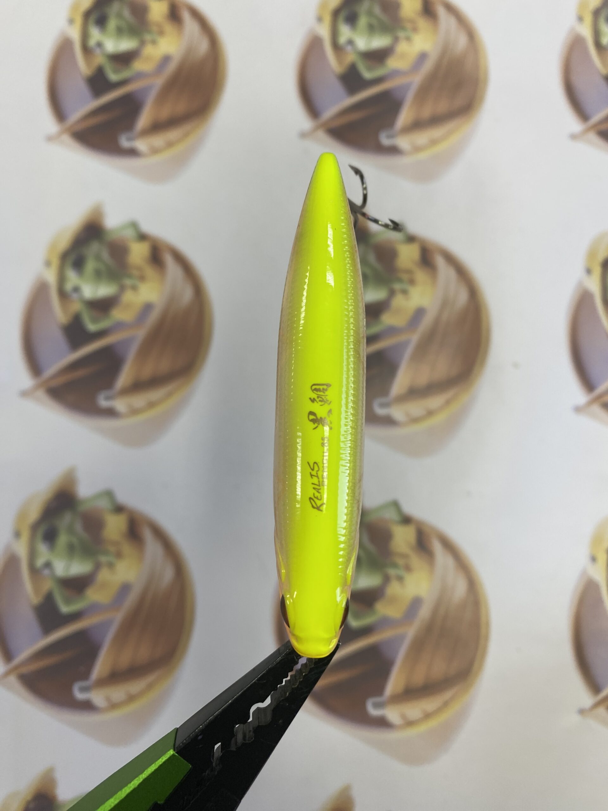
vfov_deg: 69.4
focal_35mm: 25
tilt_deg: -81.5
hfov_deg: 54.9
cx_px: 304
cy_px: 406
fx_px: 585
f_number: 1.8
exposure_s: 1/120
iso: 100
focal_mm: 4.25
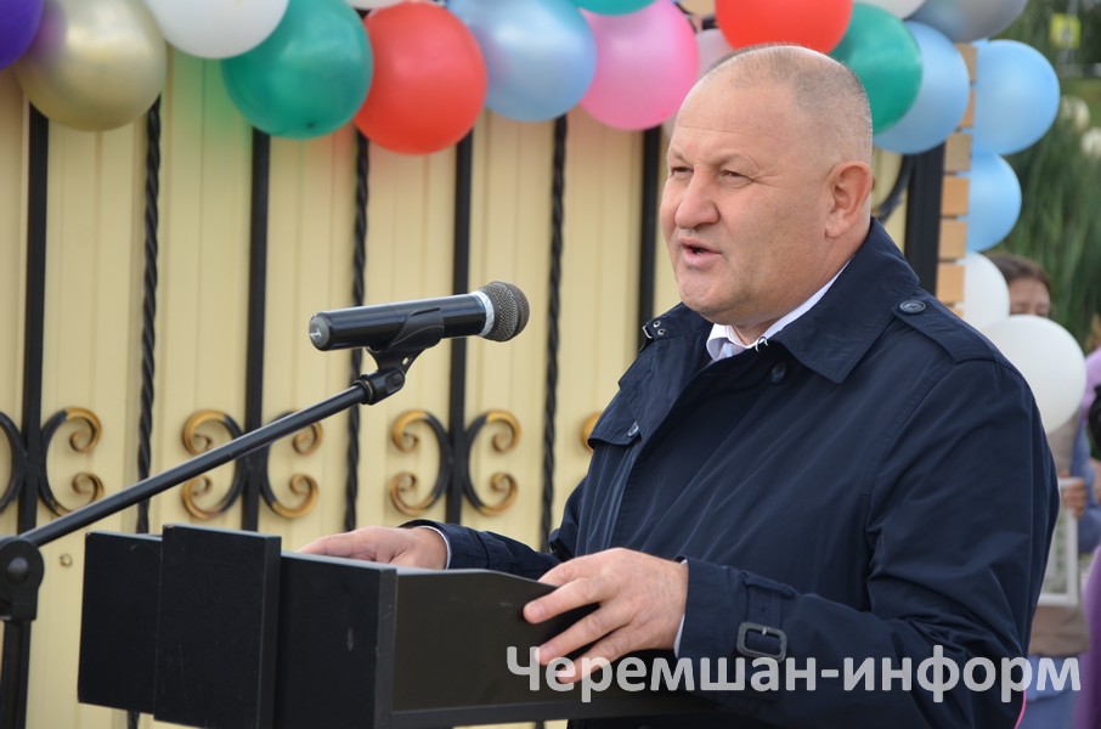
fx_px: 4212
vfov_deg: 9.9
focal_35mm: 138
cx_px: 550
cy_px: 364
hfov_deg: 14.9
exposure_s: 1/125
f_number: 5.6
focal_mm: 92
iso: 200
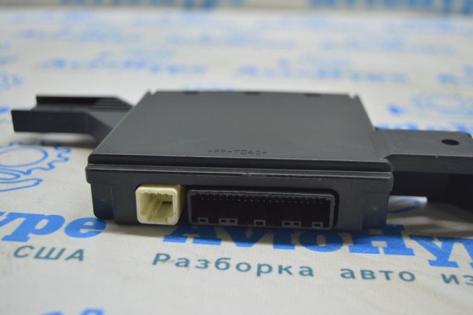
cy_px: 158
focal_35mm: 44
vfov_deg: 30.8
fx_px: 571
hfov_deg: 45.0
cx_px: 236
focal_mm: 29
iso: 400
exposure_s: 1/40
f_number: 4.2
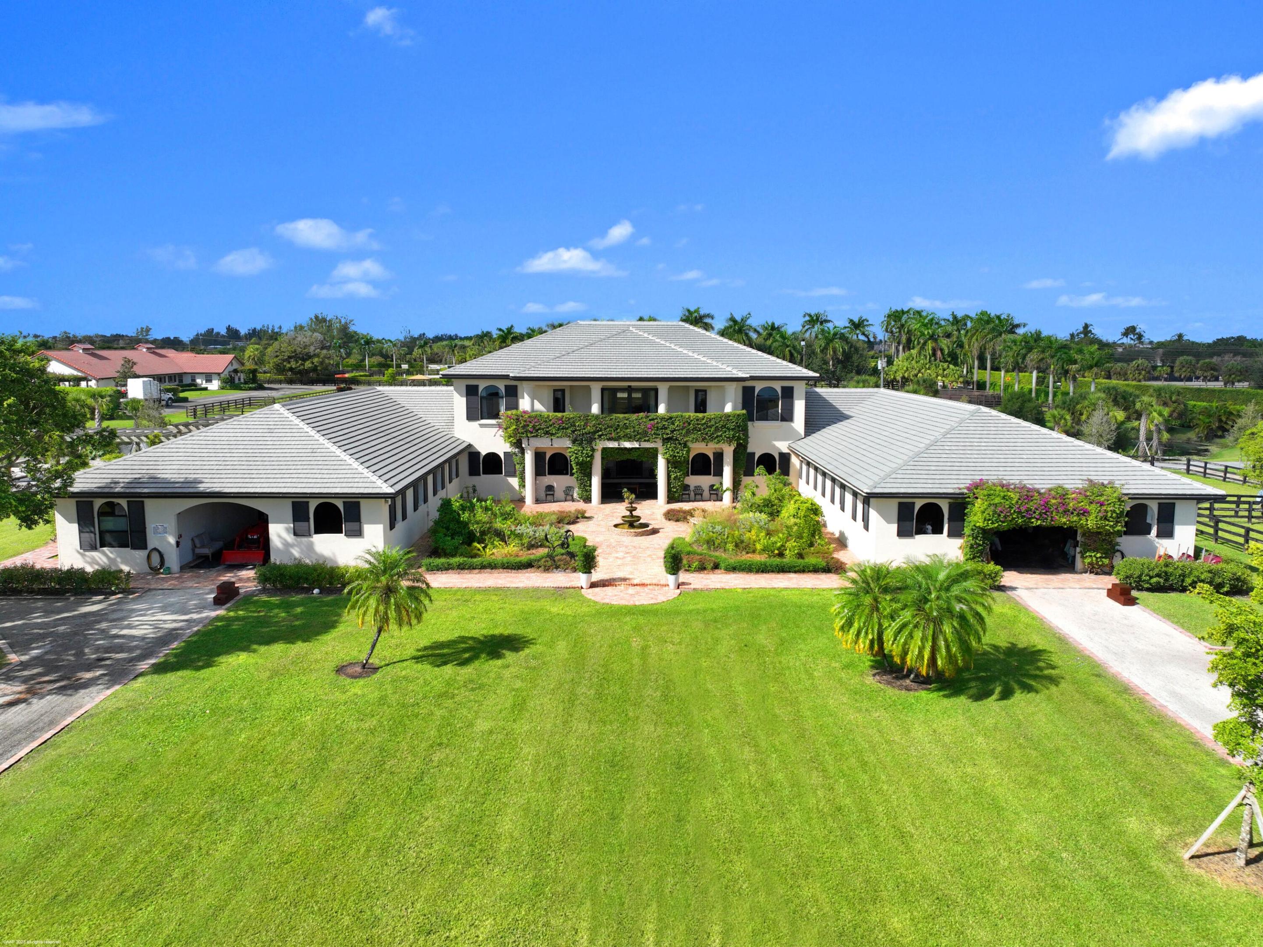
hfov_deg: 71.6
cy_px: 474
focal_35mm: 24
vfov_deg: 56.8
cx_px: 632
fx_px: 875
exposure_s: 1/1600
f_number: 2.8
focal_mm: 12.29
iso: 100
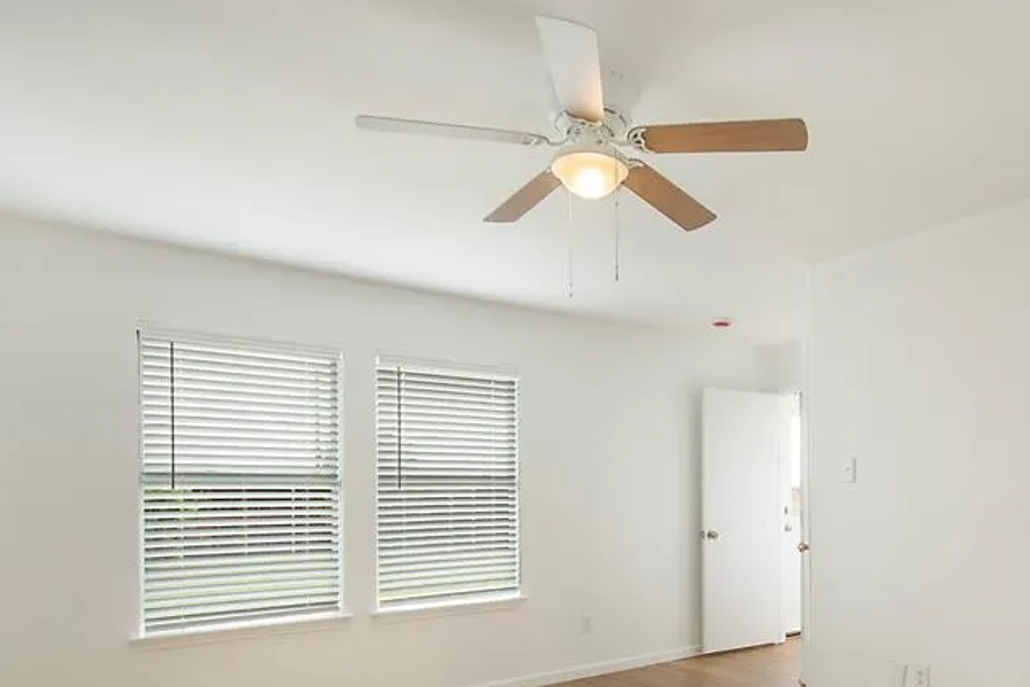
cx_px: 689
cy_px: 499
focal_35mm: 24
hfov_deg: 71.5
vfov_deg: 51.3
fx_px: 687
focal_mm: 10
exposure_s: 1/60
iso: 100
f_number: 8
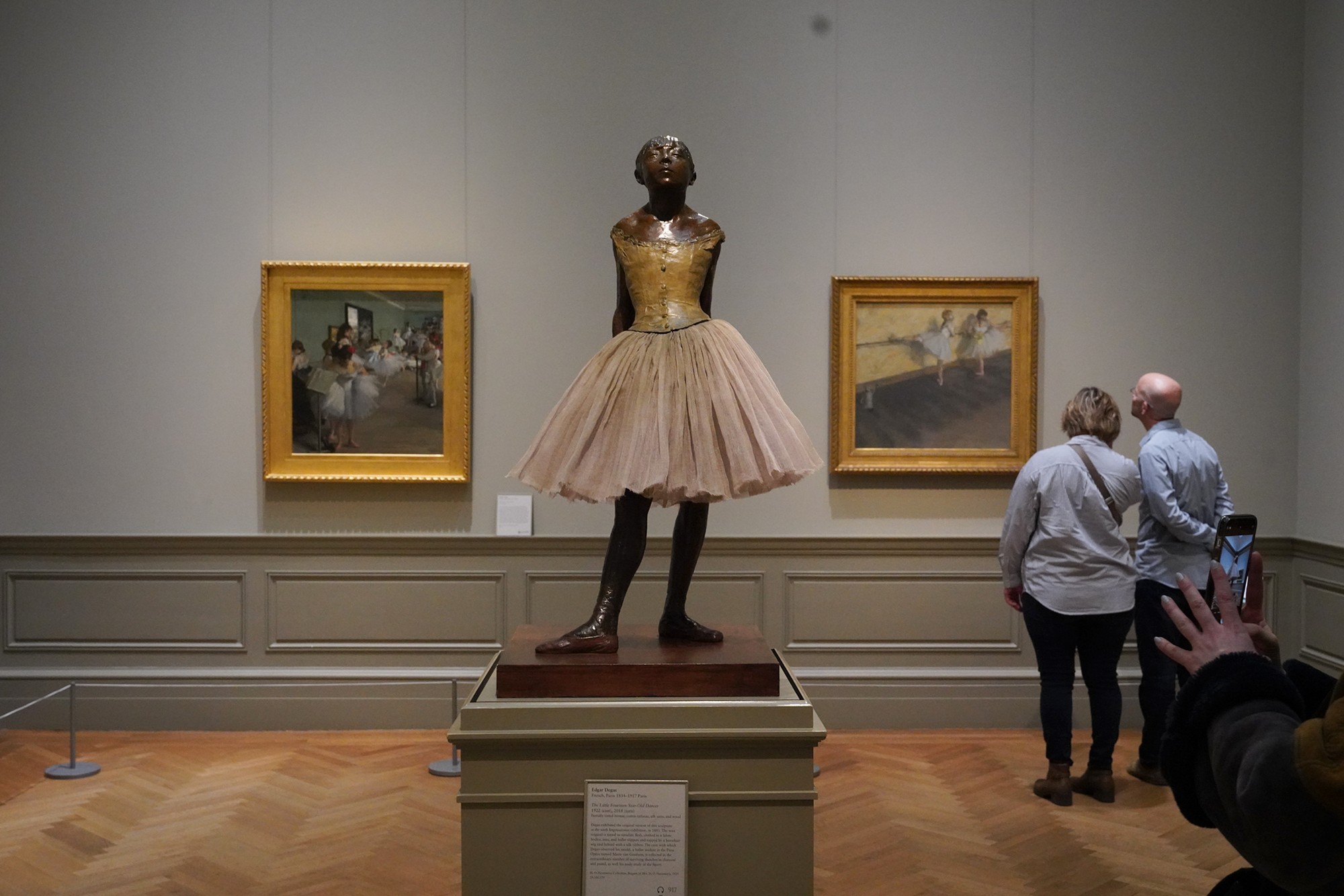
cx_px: 672
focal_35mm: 38
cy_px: 448
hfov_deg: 50.7
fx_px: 1419
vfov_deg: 35.1
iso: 8000
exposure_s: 1/100
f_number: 6.3
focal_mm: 38
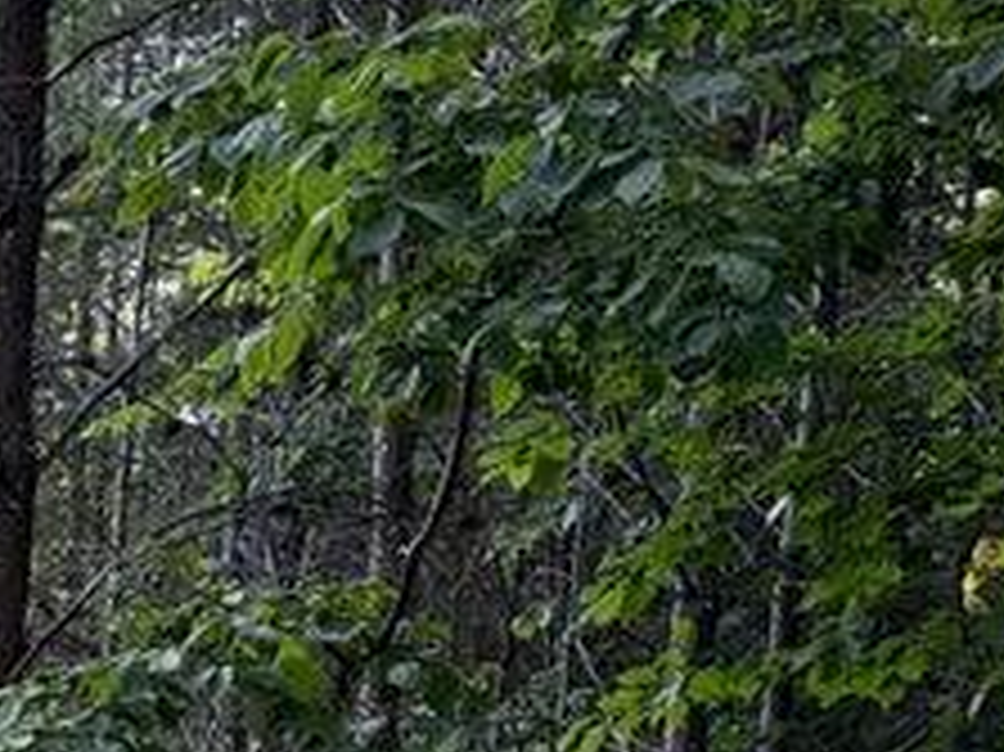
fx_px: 2667
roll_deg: -0.4
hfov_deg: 18.6
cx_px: -538
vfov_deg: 15.7
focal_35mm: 92
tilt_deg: -6.1
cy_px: 784
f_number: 1.78
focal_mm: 6.76
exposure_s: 1/200
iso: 64
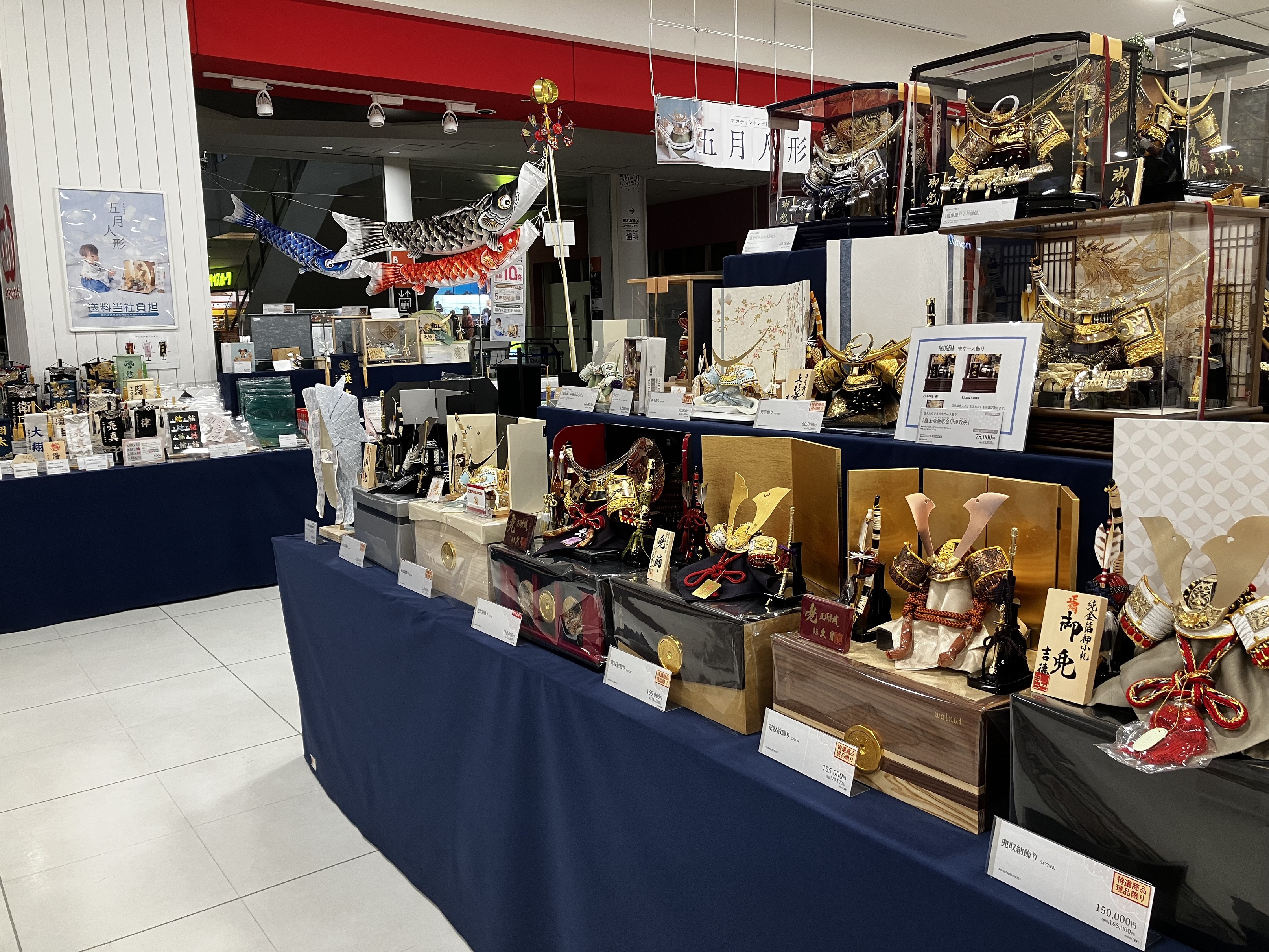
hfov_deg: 63.4
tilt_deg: -7.3
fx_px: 1027
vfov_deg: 49.8
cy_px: 476
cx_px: 634
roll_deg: +1.2
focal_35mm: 28
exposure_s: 1/50
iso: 40
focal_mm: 3.99
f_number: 1.8
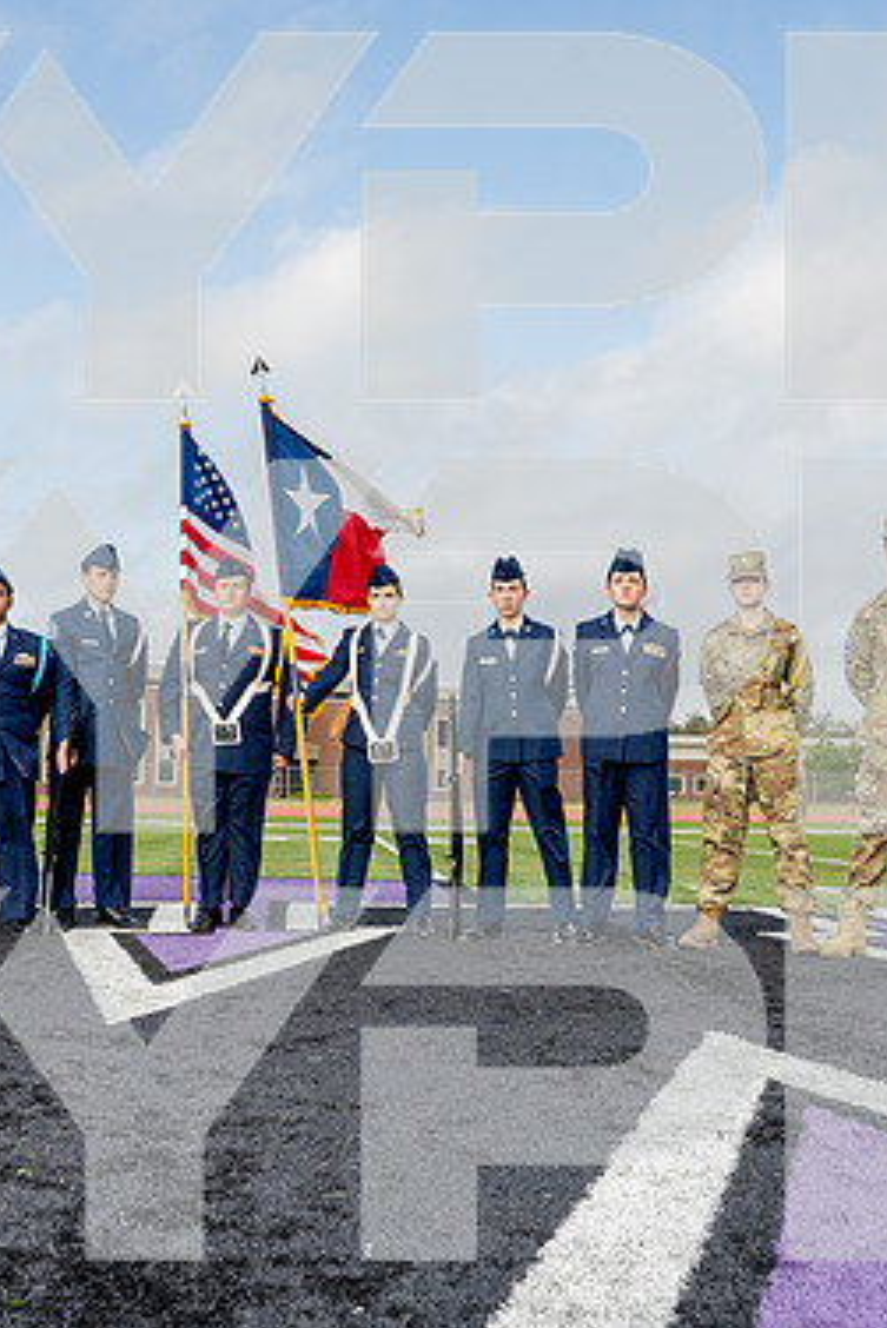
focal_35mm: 37
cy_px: 648
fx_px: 1366
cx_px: 304
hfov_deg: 35.7
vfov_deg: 51.9
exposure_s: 1/250
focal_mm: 24
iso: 320
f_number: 8
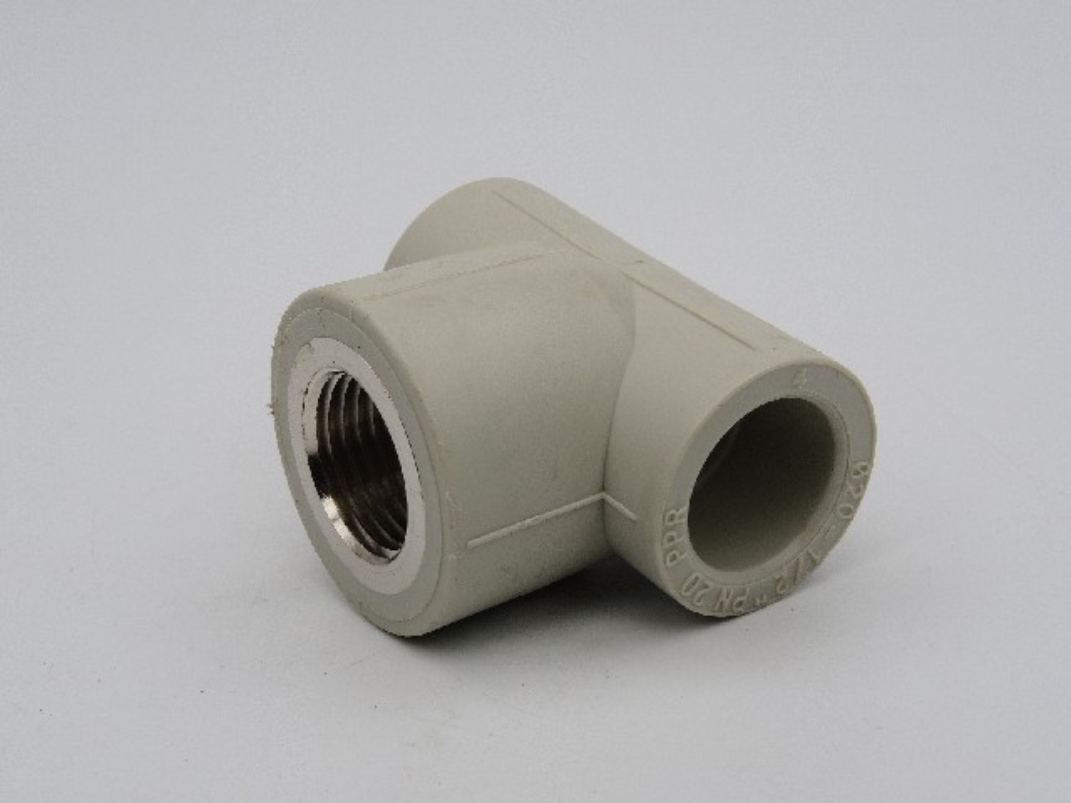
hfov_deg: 29.4
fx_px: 2042
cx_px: 536
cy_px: 402
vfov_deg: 22.3
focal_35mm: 66
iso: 100
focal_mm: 14.1
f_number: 8
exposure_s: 1/400
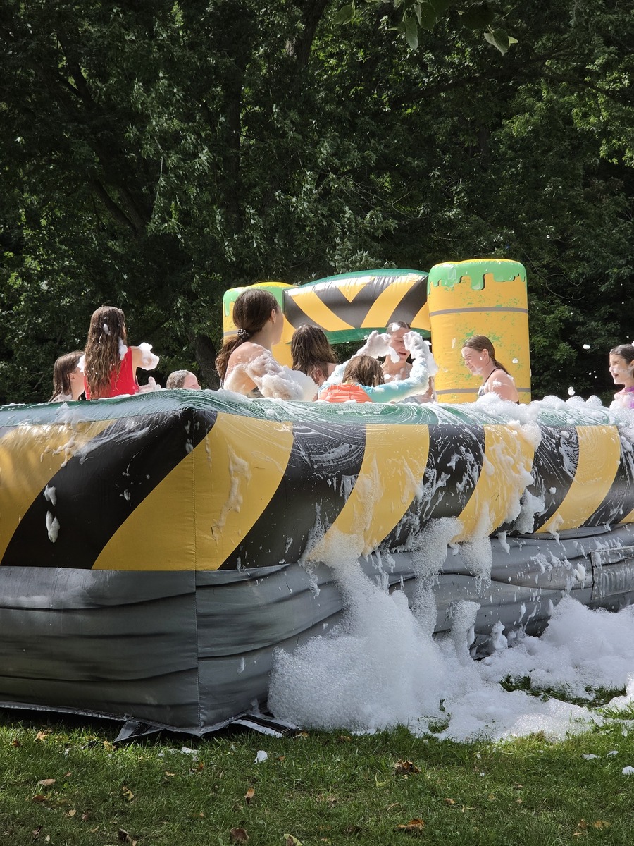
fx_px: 1685
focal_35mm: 69
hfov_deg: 21.3
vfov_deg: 28.2
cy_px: 423
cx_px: 317
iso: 25
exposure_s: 1/909
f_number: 2.4
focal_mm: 7
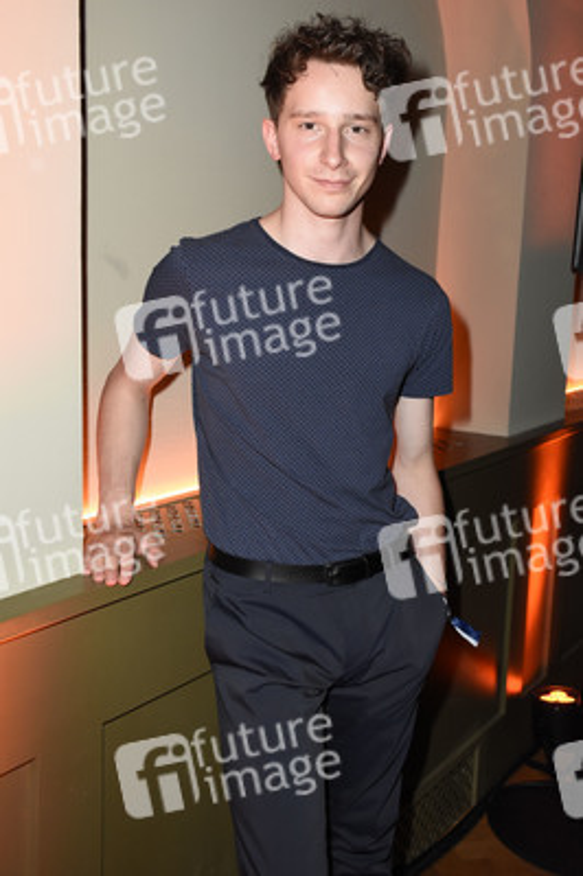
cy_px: 438
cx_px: 292
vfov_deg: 49.6
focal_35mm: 39
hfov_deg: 34.2
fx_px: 949
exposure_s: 1/60
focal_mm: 26
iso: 1600
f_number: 6.3
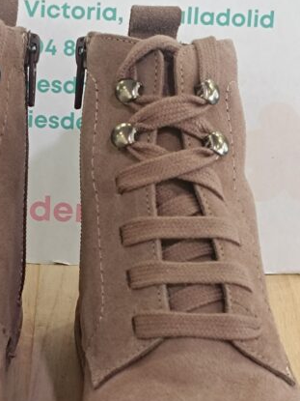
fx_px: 624
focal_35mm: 54
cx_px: 68
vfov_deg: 35.4
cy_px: 246
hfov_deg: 26.6
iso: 382
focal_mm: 5.59
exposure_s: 1/50.1
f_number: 1.88
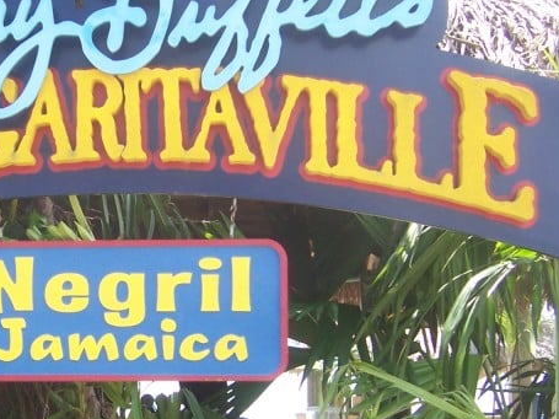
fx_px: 1308
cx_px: 112
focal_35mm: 81
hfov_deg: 23.8
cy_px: 294
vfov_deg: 18.1
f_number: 3
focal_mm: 6
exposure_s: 1/250
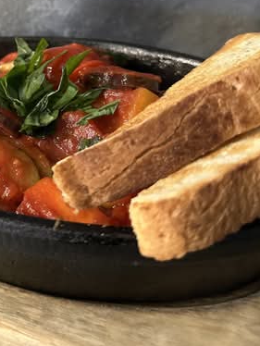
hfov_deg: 30.0
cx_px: 43
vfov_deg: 38.1
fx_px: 470
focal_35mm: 47
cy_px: 44
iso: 800
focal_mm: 6.86
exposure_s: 1/60
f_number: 1.78
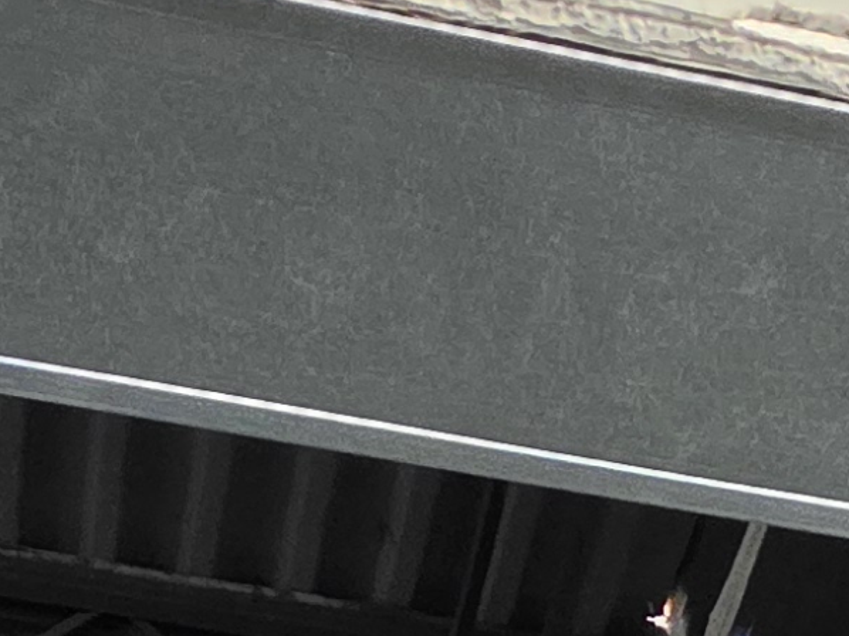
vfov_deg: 10.8
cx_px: 200
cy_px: 1956
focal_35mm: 87
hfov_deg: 22.3
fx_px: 2133
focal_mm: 2.2
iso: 1000
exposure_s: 1/60
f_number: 1.9
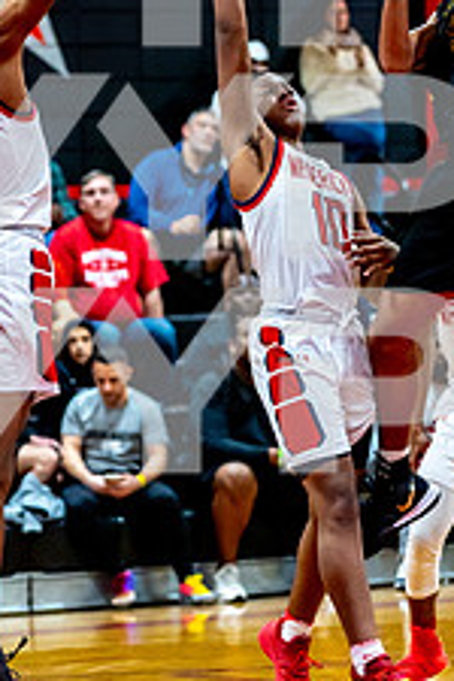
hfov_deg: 6.4
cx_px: 251
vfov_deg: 9.5
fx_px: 4086
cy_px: 169
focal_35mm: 216
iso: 3200
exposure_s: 1/1250
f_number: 2.8
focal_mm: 108
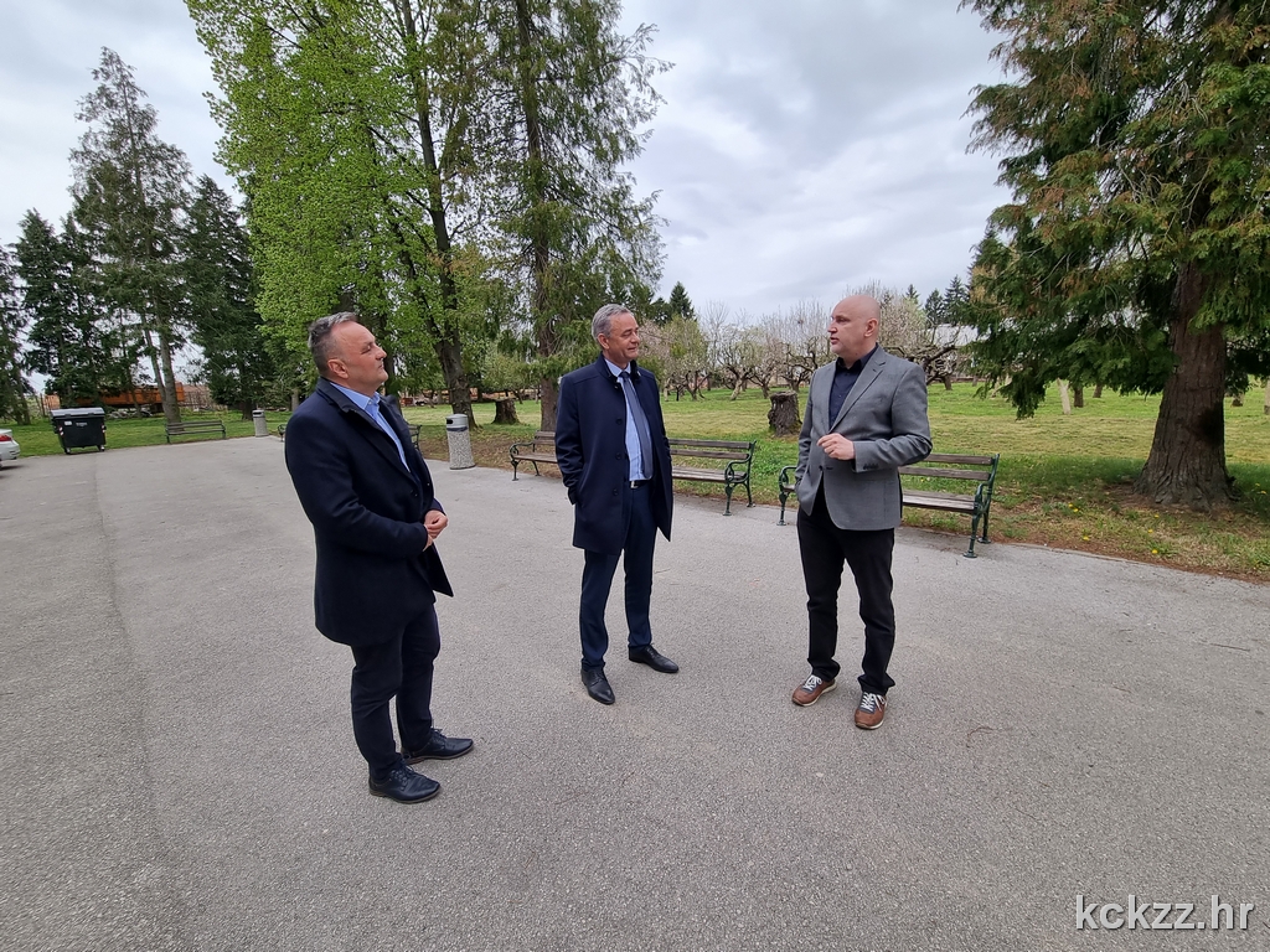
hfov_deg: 106.2
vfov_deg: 89.9
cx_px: 635
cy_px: 476
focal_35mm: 13
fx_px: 477
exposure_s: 1/346
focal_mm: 2.2
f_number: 2.2
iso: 50
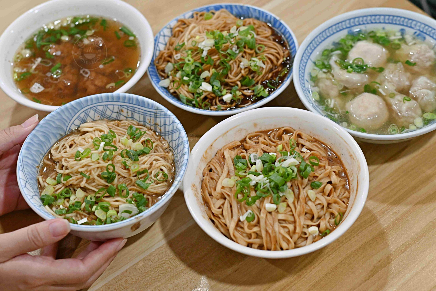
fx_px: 908
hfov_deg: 27.0
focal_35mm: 75
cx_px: 218
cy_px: 146
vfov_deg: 18.2
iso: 800
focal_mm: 50
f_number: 3.2
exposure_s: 1/200
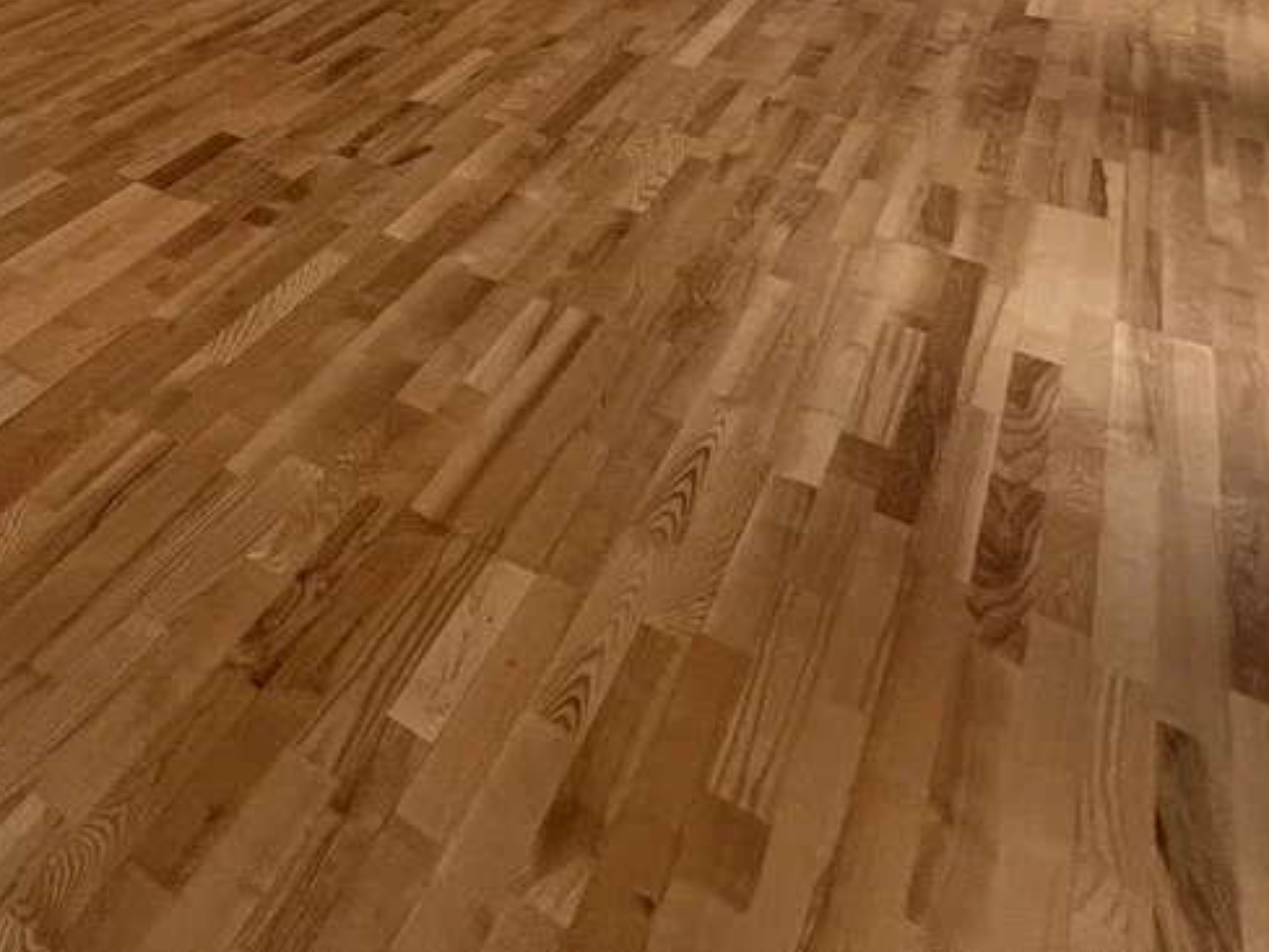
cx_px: 172
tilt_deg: -10.2
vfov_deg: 34.6
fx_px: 1173
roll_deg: +0.2
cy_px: -211
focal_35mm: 32
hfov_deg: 51.4
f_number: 1.8
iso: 200
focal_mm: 1.57
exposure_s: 1/100
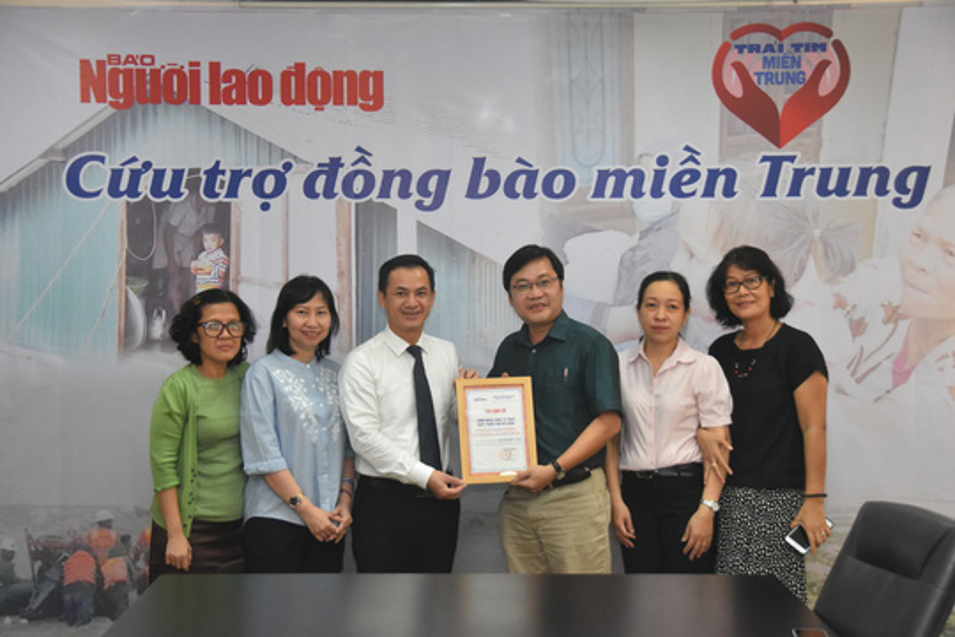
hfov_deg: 33.4
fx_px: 1592
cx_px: 478
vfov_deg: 22.6
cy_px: 318
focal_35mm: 60
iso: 2000
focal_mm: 40
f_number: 4.5
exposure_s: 1/200
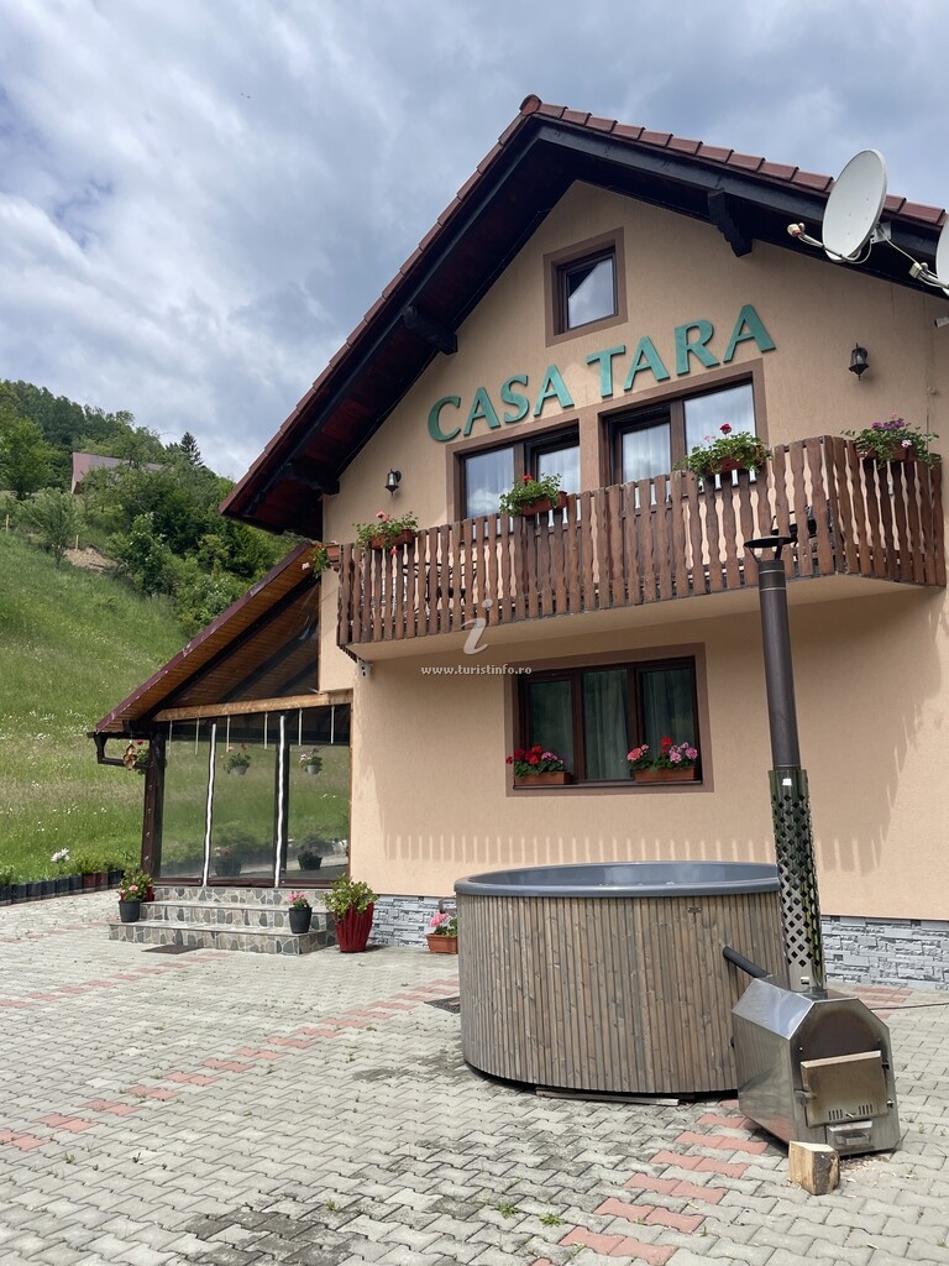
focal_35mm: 26
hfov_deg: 53.1
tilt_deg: +11.9
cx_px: 474
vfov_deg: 67.3
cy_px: 633
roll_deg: +0.7
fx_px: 950
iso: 32
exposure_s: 1/2618
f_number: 1.6
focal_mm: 4.2
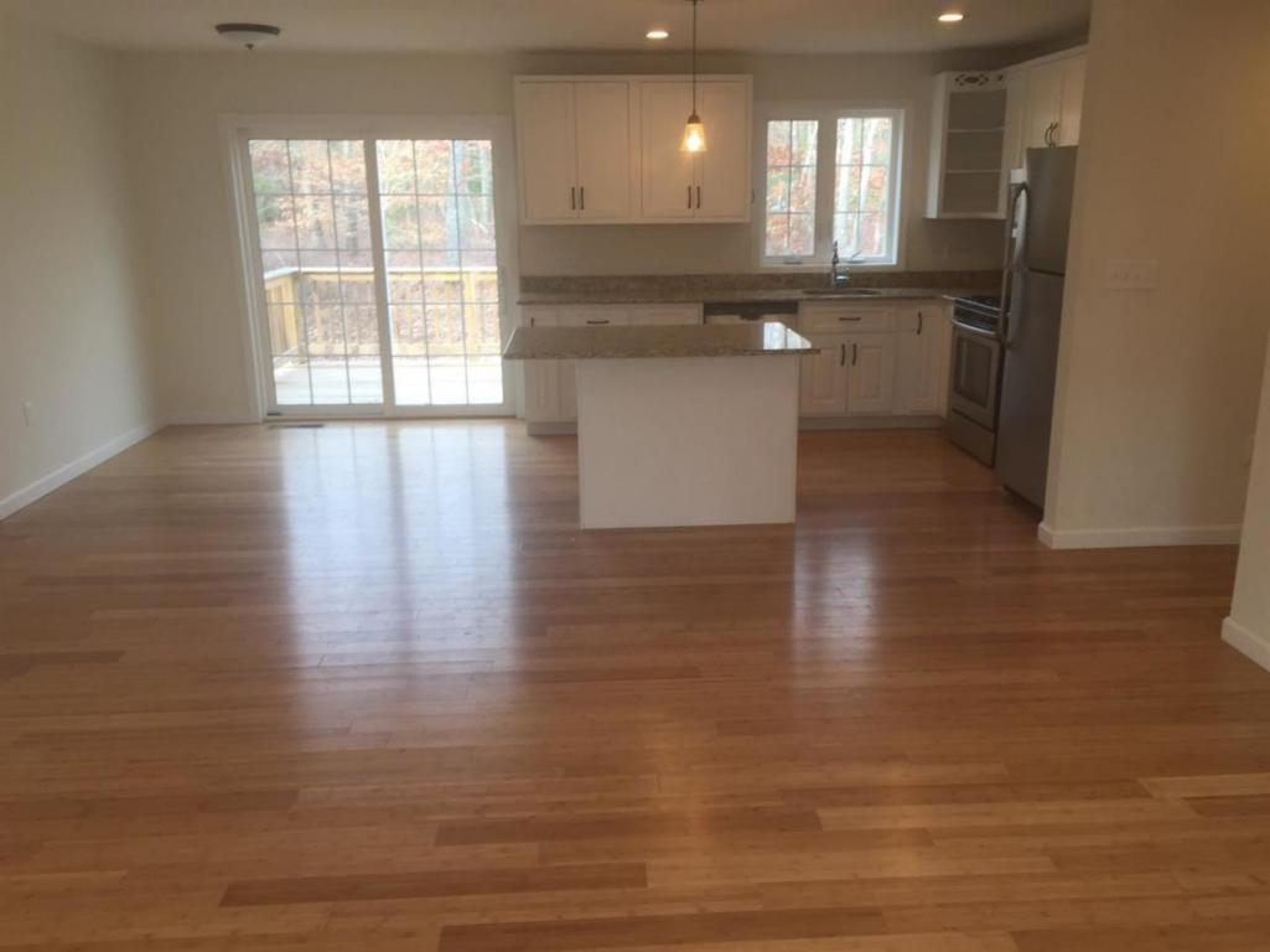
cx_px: 635
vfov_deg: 48.2
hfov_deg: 61.7
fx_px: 1064
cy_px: 476
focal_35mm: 29
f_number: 2.2
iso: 32
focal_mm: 4.15
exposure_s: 1/60
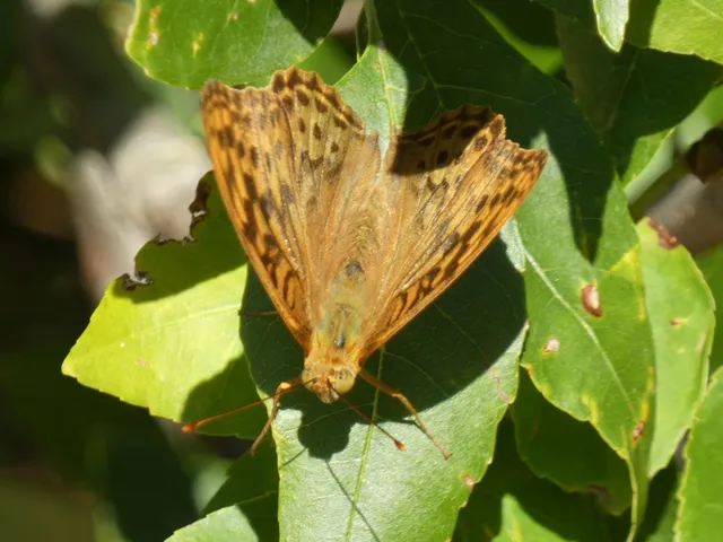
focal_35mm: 661
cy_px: 271
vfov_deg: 2.3
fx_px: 13806
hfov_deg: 3.0
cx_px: 362
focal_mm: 118.5
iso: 80
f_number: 5.6
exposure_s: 1/100
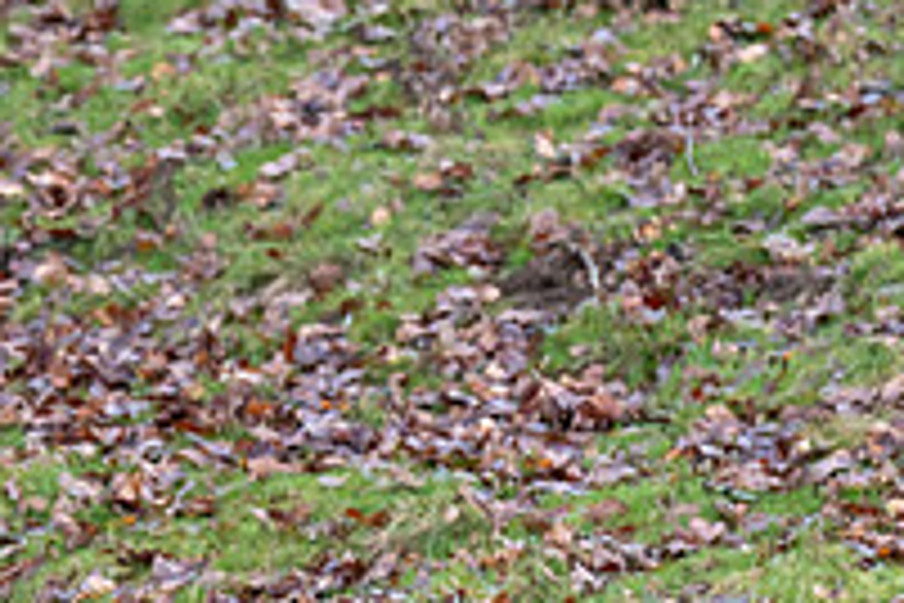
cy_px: 544
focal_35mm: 781
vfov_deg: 1.8
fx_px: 19610
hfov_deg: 2.6
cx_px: -399
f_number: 3.2
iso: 1250
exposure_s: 1/1000
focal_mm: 200
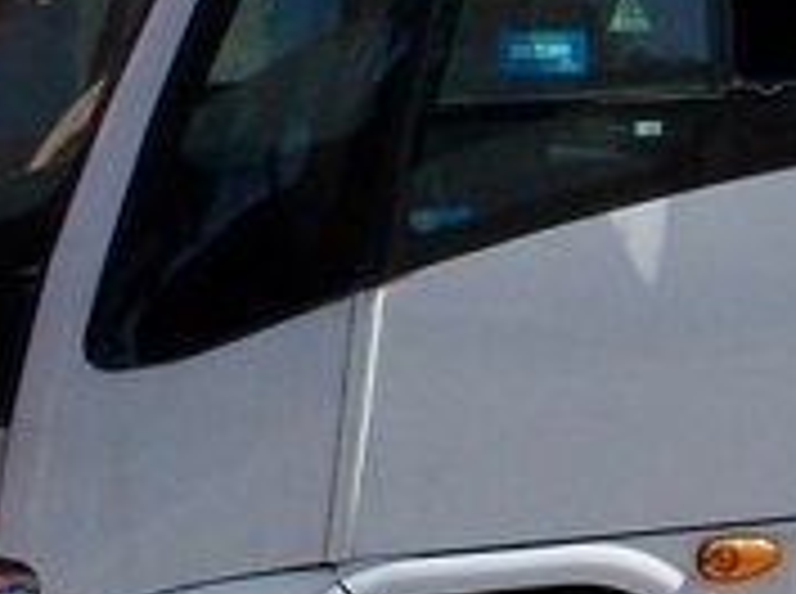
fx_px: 3626
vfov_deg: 9.4
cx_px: 1543
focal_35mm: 158
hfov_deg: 11.4
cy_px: 346
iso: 200
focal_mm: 6.2
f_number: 3.5
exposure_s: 1/1600
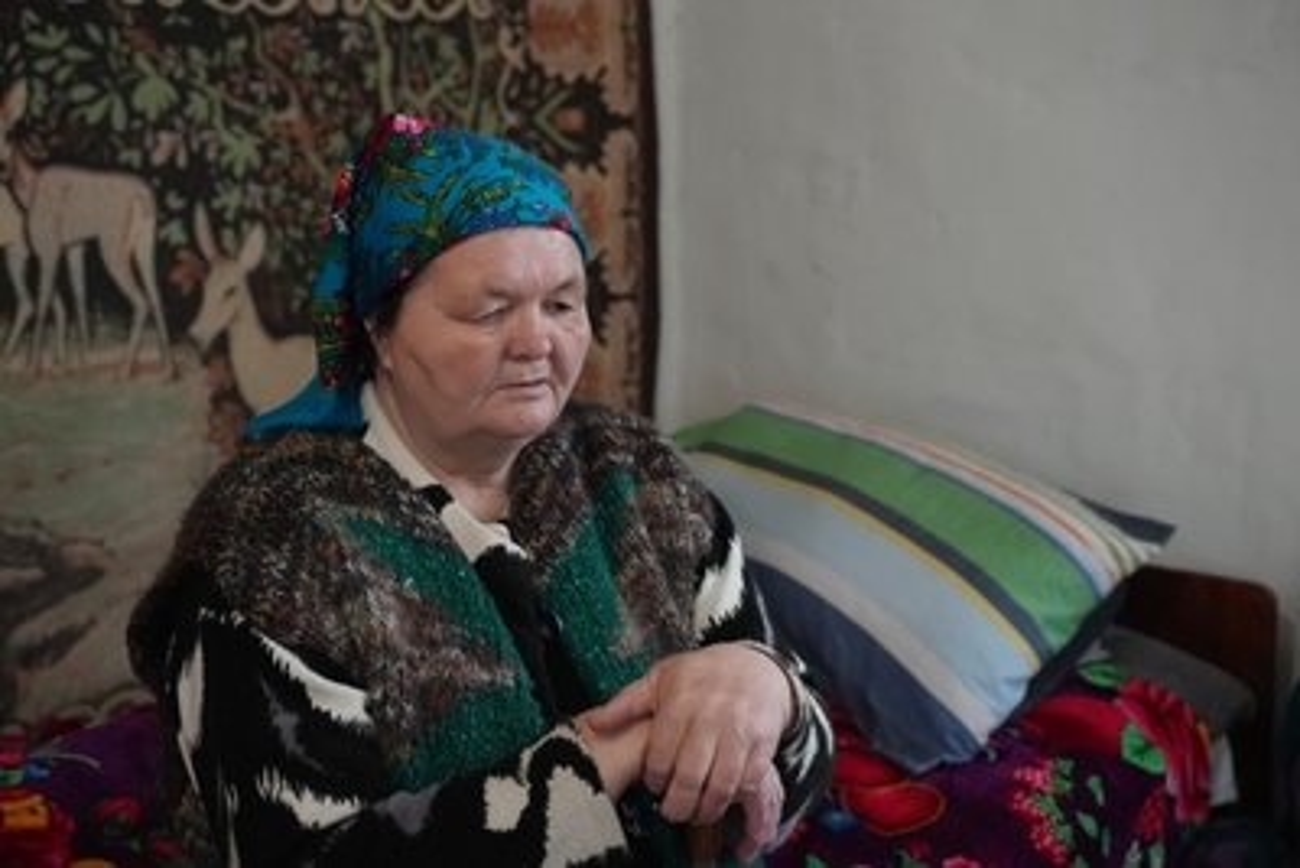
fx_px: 1698
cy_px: 434
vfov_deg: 28.7
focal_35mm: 47
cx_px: 650
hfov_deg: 41.9
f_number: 4
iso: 12800
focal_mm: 47
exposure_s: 1/160
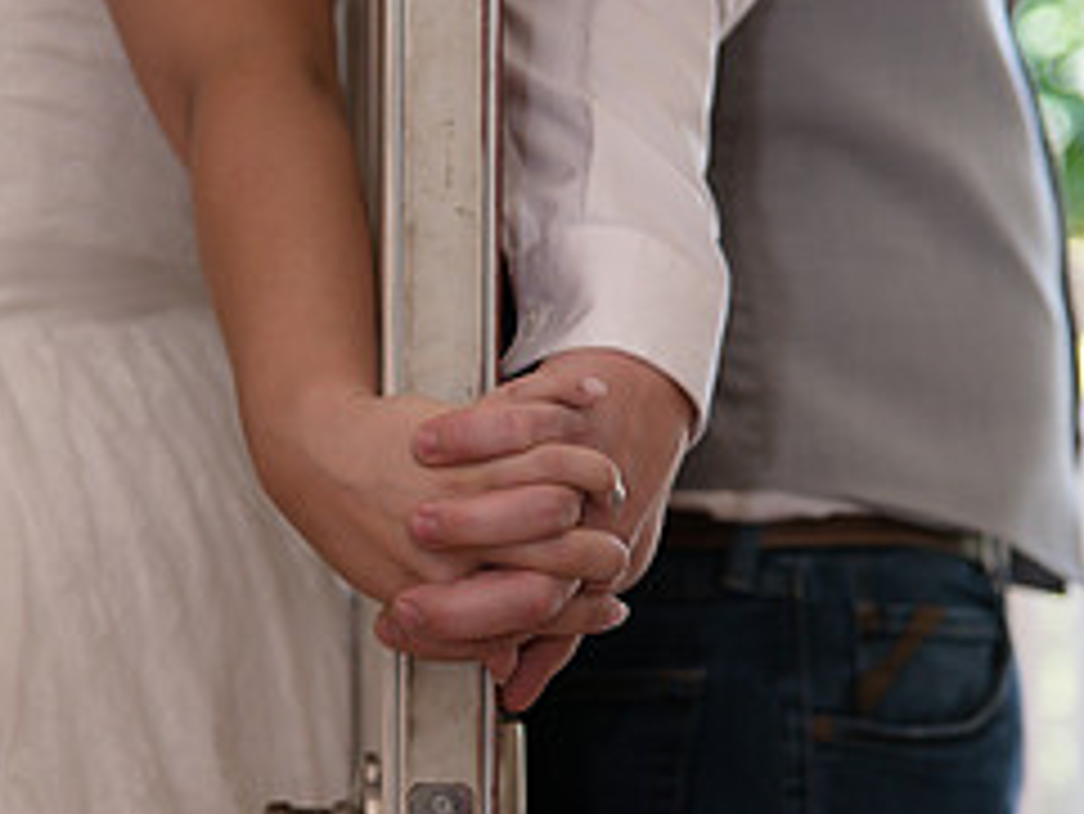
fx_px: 5170
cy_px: 423
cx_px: 481
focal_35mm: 165
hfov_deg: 12.0
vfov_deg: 9.0
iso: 500
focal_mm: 92
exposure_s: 1/320
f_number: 4
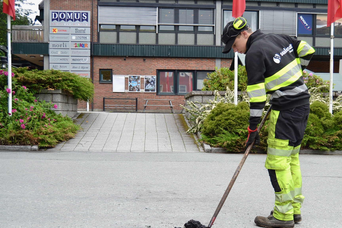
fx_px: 456
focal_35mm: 48
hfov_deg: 41.1
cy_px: 148
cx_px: 184
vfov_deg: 27.9
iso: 100
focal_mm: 24
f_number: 4.5
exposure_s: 1/80
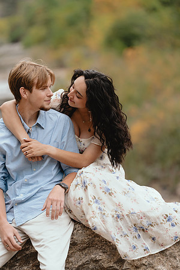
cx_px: 90
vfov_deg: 11.5
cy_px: 135
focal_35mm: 178
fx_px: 1335
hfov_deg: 7.7
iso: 320
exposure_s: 1/250
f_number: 3.5
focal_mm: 178
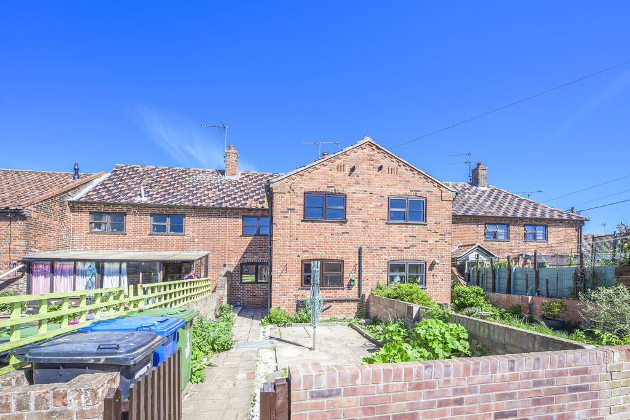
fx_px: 245
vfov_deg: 81.2
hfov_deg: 104.2
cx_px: 315
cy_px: 210
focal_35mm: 14
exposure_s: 1/40
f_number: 11
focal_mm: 14
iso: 100
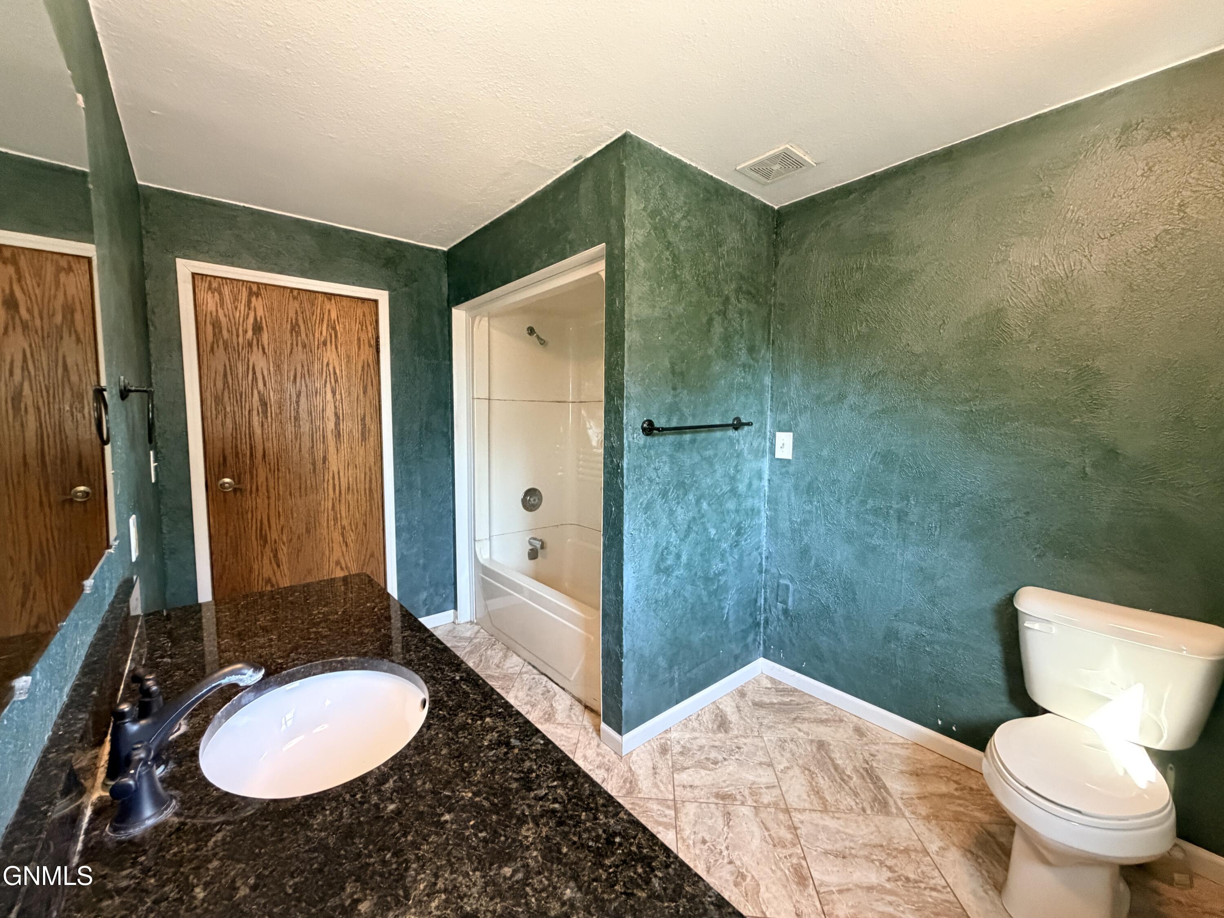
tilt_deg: -4.2
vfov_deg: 85.7
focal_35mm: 14
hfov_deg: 102.1
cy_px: 459
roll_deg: -0.2
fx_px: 495
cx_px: 612
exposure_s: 1/60
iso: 640
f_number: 2.2
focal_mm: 2.22
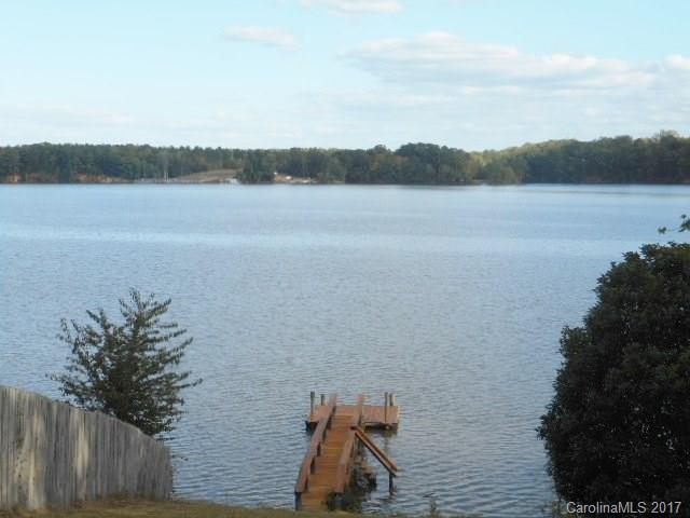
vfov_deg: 24.8
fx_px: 1176
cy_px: 259
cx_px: 345
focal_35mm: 59
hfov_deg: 32.7
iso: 80
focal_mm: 10.5
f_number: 5.1
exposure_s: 1/320
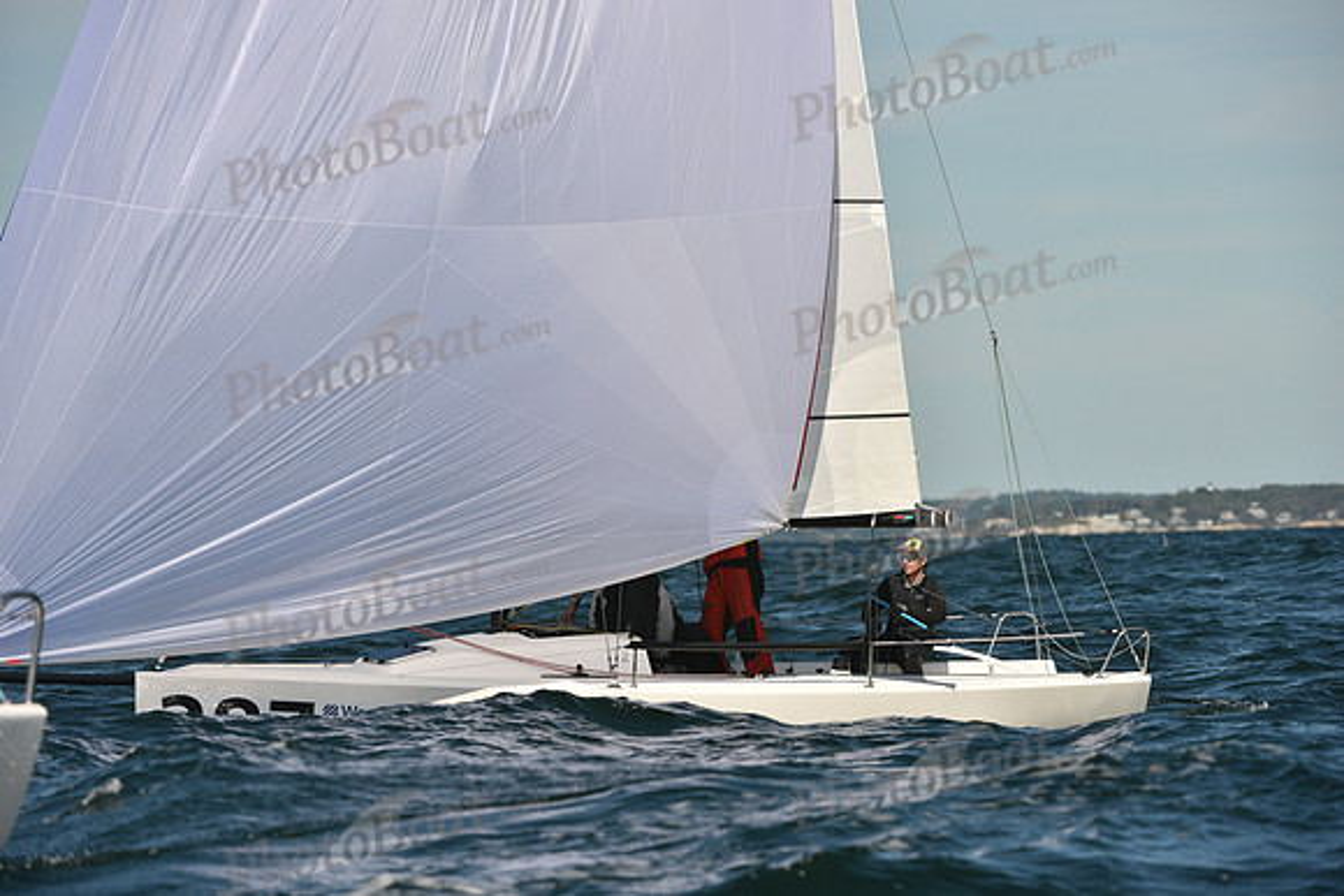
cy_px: 448
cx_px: 672
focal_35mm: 290
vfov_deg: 4.7
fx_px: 10829
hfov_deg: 7.1
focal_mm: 290
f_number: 8
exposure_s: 1/1250
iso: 250
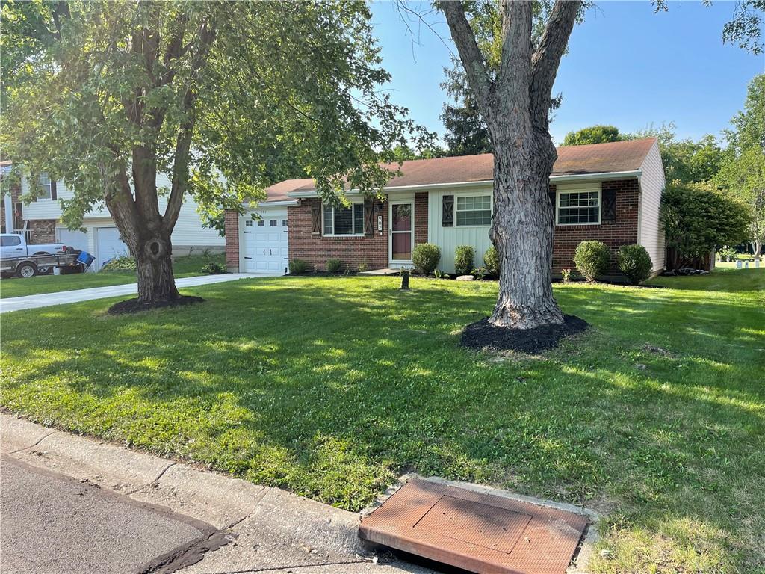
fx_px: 552
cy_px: 287
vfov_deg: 54.9
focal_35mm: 25
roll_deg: -0.2
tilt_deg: -5.4
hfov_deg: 69.4
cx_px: 382
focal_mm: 5.1
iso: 32
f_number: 1.6
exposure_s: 1/717
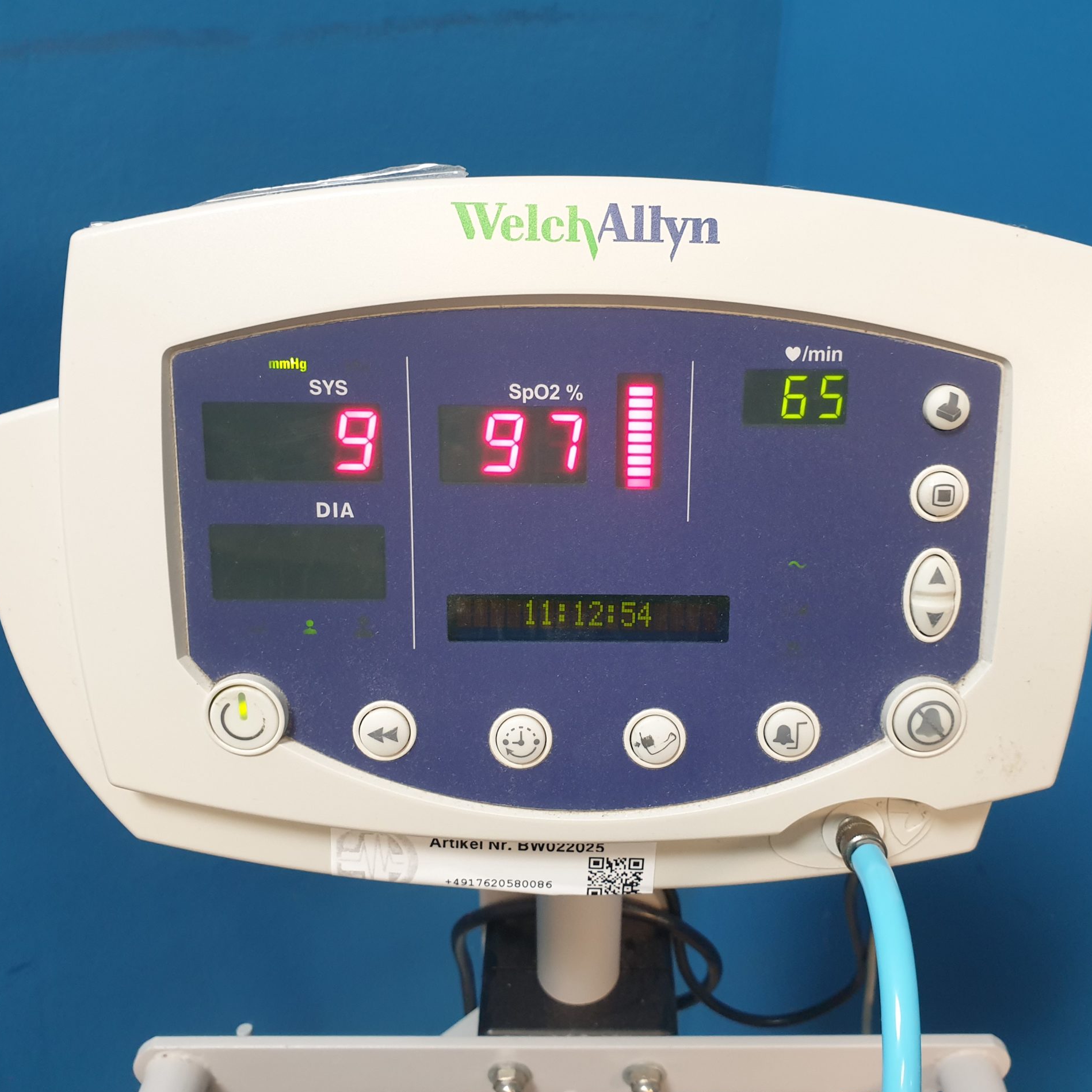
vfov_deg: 52.5
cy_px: 543
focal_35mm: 31
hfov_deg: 52.4
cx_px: 618
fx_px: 1106
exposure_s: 1/33
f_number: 2.4
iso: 320
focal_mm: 4.3
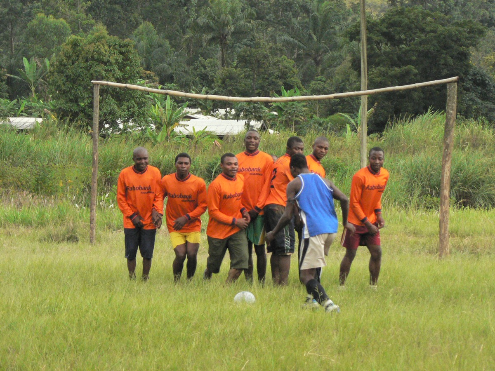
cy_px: 186
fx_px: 2989
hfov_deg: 9.5
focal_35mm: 209
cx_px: 248
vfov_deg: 7.1
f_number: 4
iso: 400
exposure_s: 1/125
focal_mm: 34.8
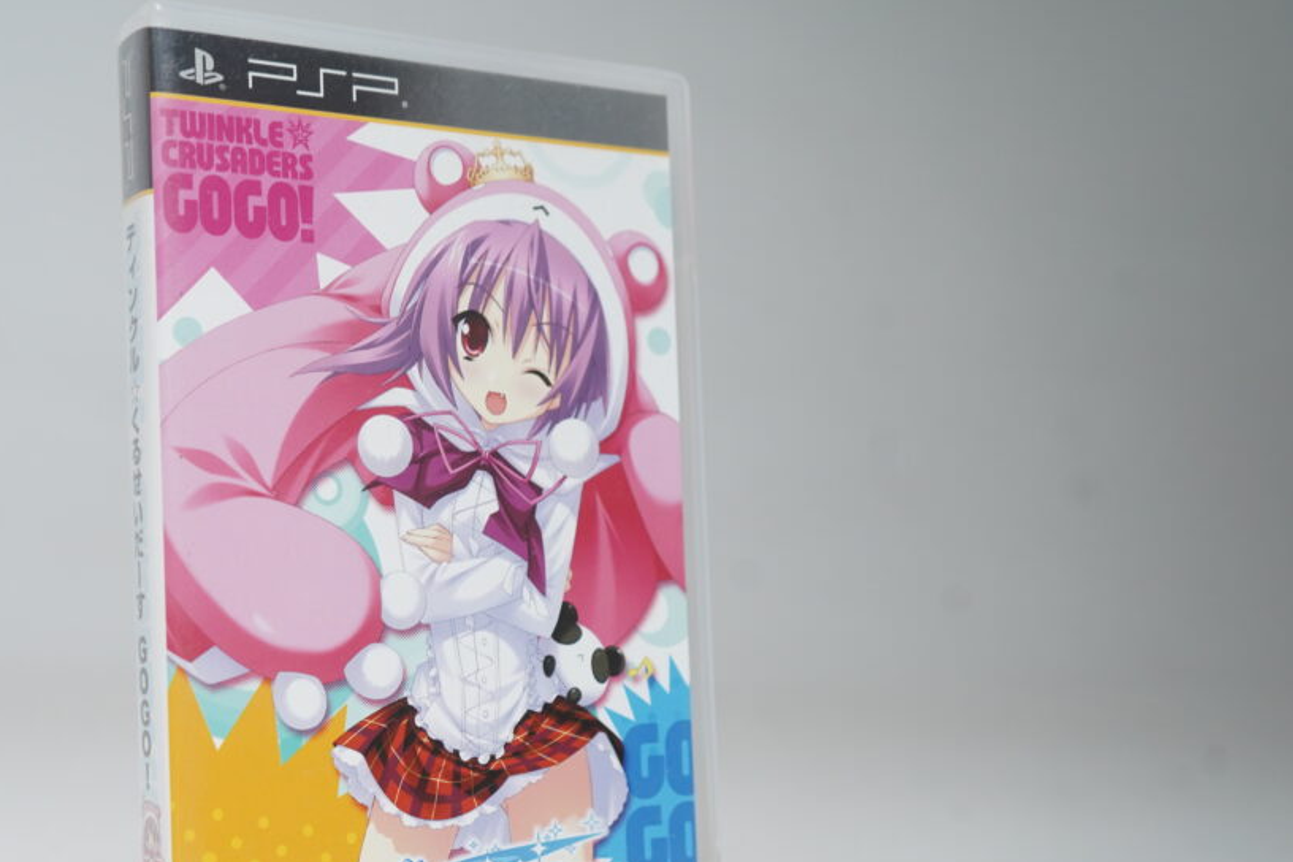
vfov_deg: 26.8
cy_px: 593
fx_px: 1796
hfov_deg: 39.2
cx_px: 436
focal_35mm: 50
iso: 800
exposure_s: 1/40
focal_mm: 34
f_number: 5
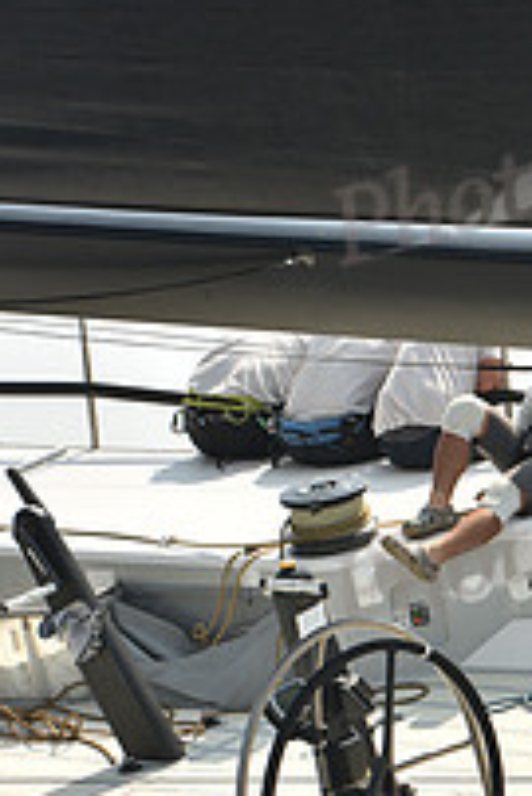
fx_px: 6350
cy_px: 676
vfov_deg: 7.2
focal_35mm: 287
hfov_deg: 4.7
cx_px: 1096
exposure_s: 1/800
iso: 250
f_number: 8
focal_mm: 100
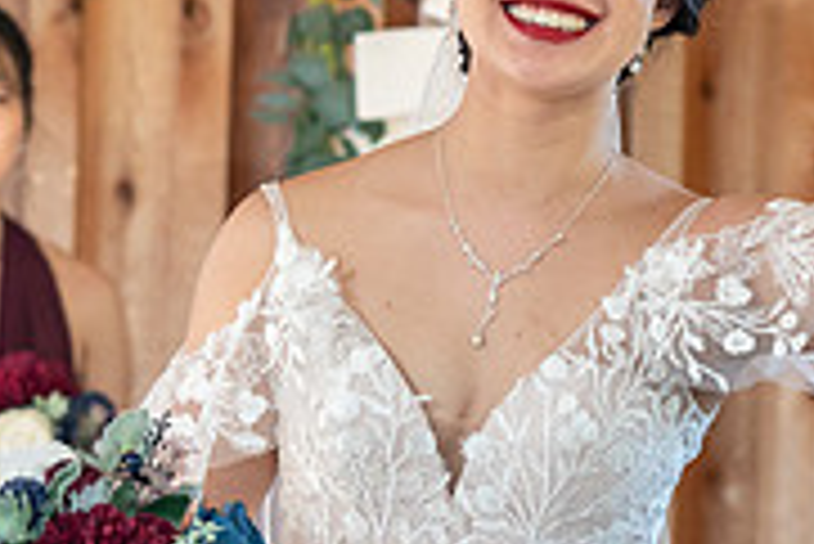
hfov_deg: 7.4
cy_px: 427
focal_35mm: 277
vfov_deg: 5.0
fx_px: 6268
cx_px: 876
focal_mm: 77
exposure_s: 1/200
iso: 2000
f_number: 4
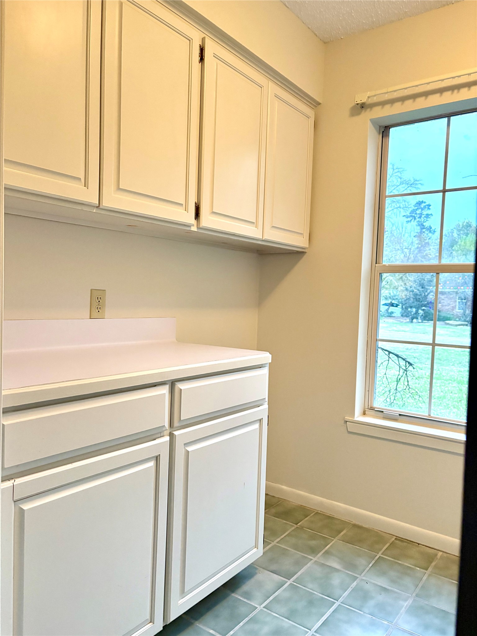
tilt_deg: -2.1
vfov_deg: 67.3
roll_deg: -0.9
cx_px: 238
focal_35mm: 26
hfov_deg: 53.1
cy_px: 318
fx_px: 478
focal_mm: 5.96
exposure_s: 1/60
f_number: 1.6
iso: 320
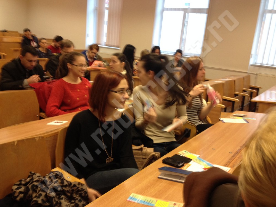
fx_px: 279
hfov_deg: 52.6
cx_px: 138
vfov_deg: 40.7
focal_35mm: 35
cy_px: 104
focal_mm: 4.28
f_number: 2.4
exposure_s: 1/20
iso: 100
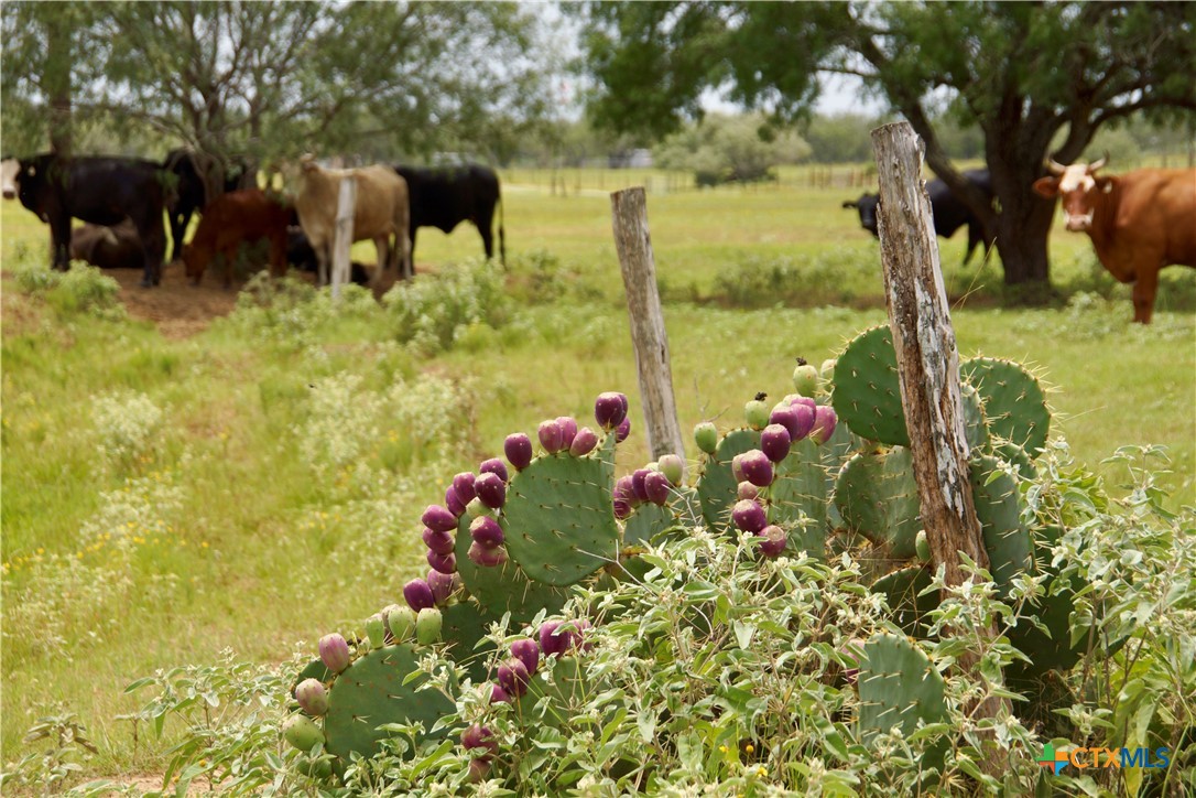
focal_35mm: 128
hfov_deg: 16.1
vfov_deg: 10.8
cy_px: 399
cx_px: 598
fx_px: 4236
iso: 100
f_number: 8
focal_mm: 85
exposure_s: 1/320
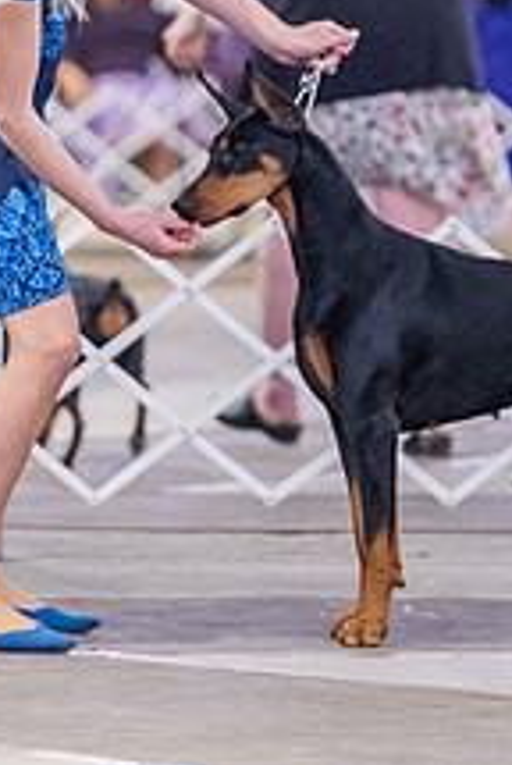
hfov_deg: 3.7
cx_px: 356
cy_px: 84
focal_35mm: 369
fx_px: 7846
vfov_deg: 5.6
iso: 6400
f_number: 2.8
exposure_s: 1/400
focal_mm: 137
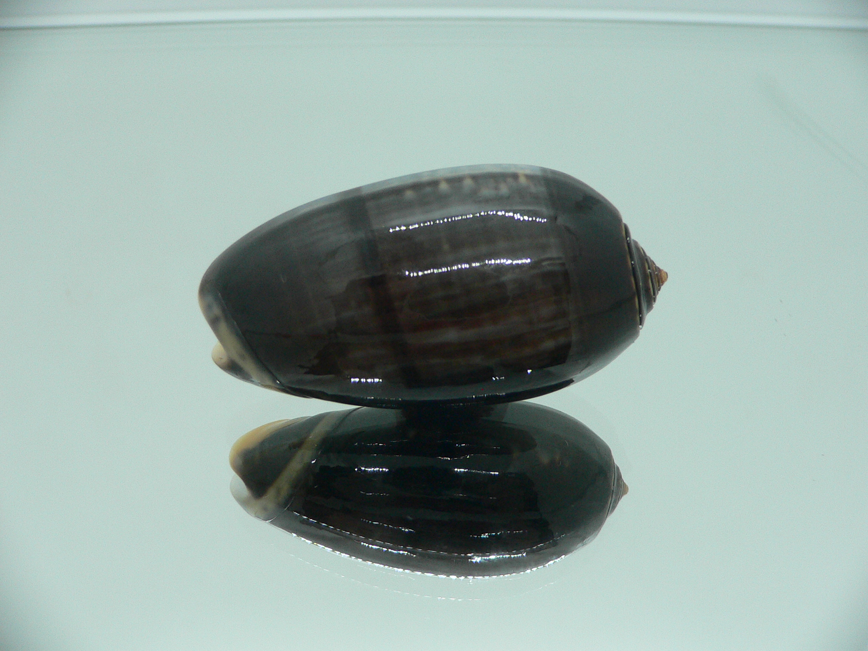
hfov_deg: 52.6
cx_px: 434
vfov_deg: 40.7
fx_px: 878
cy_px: 326
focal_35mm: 35
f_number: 2.8
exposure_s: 1/60
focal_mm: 4.6
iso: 150
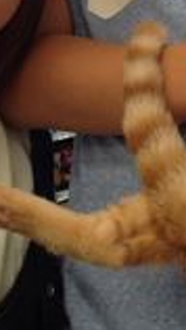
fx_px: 1270
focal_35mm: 145
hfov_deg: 8.3
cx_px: 215
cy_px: -63
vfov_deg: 14.4
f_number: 2.4
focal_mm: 4.28
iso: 50
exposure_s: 1/40
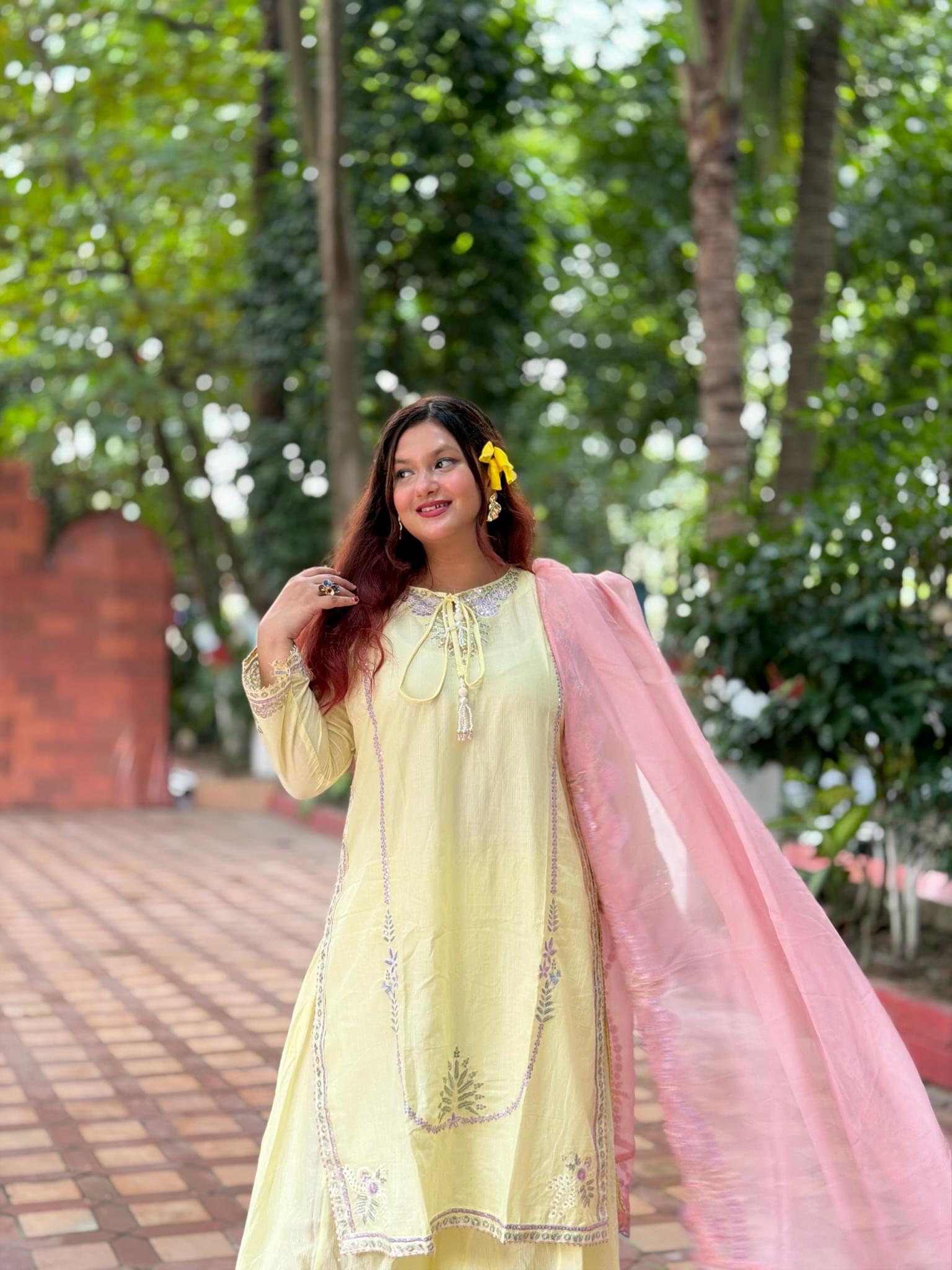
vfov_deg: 39.7
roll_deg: -1.1
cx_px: 476
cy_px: 635
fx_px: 1760
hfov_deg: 30.3
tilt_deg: -0.5
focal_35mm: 48
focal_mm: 6.76
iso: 100
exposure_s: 1/60
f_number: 1.78
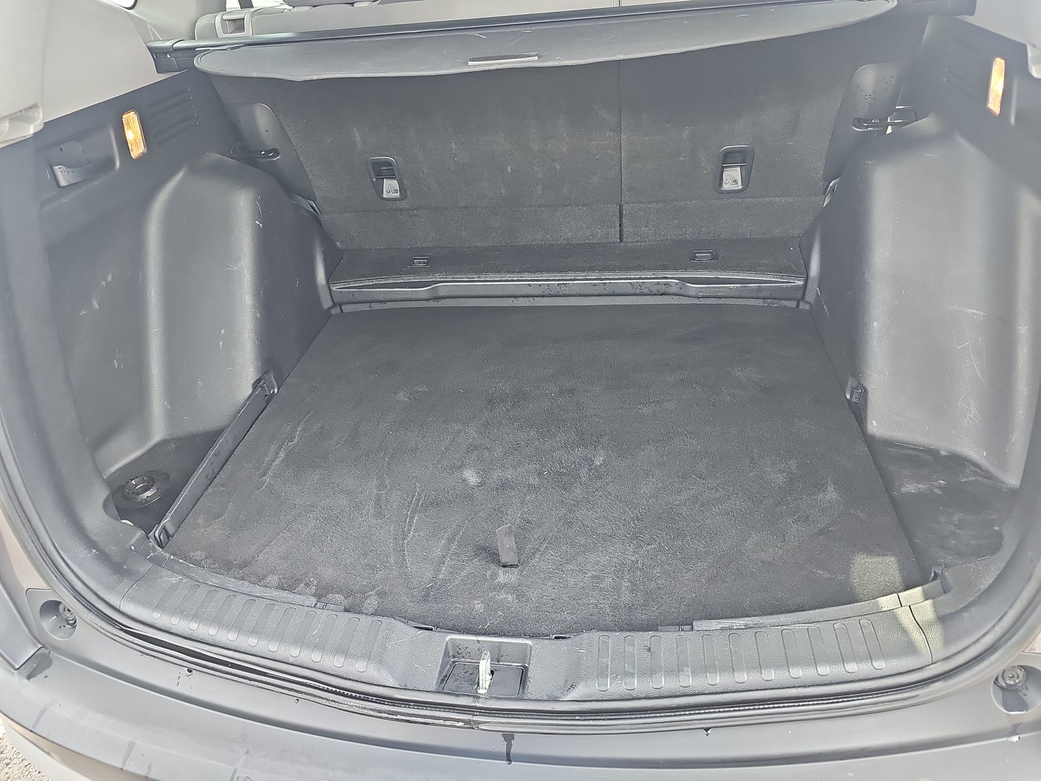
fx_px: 692
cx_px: 520
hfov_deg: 73.9
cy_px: 390
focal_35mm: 23
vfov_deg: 58.9
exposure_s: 1/59
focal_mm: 6.3
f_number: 1.7
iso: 319
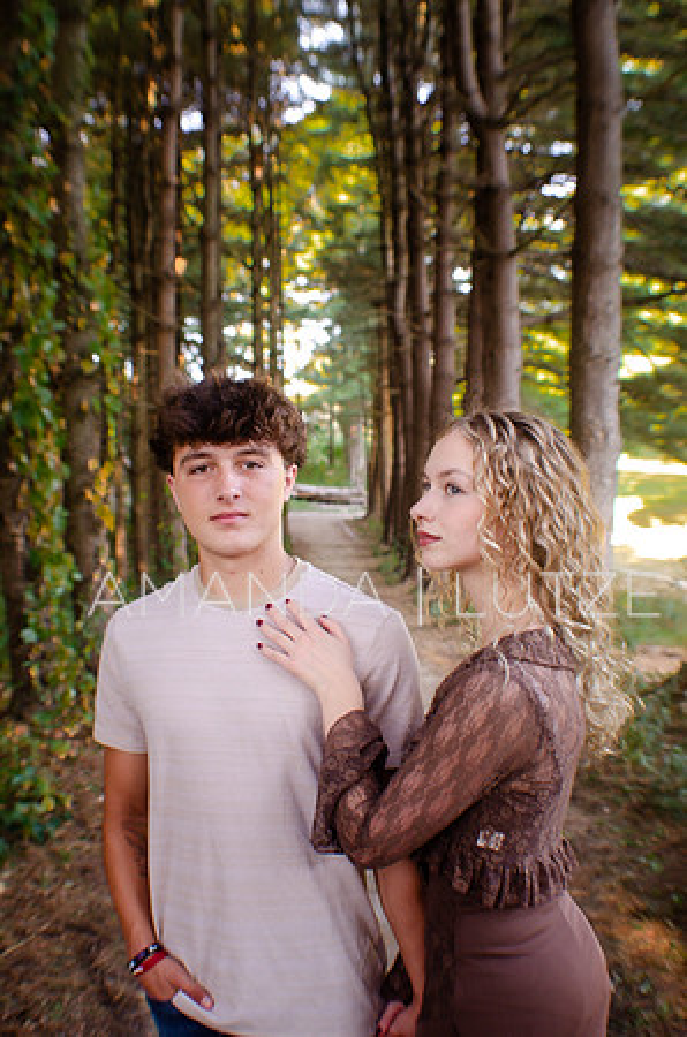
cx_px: 344
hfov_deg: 25.6
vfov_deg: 37.9
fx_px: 1510
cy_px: 518
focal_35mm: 52
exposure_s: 1/60
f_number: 4
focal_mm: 35
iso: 450
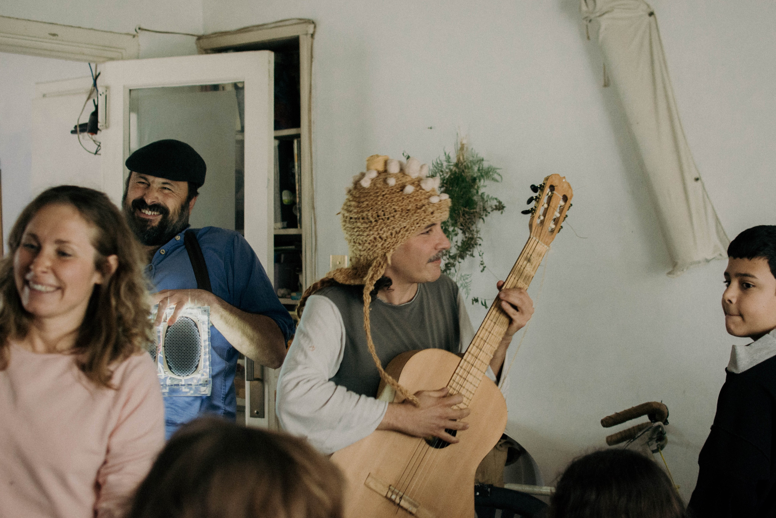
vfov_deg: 24.2
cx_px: 388
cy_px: 259
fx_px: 1209
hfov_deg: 35.6
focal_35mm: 56
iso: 1000
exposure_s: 1/100
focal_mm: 35
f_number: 2.5
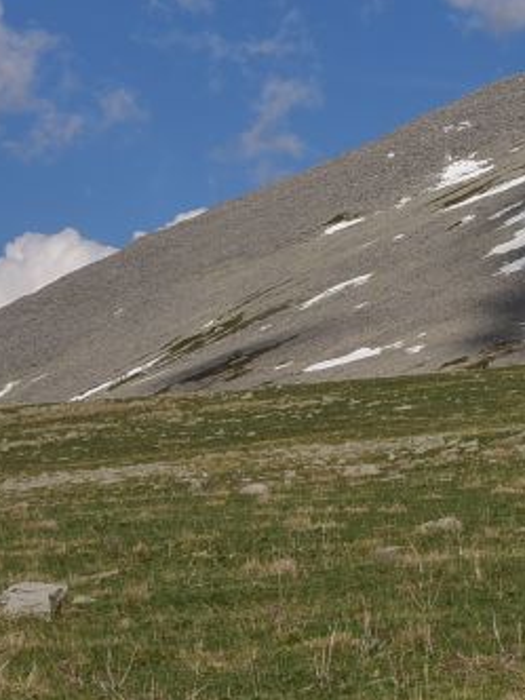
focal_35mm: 188
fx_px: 3802
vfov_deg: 10.5
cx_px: 921
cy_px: 170
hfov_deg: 7.7
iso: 160
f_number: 20
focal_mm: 50
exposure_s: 1/125
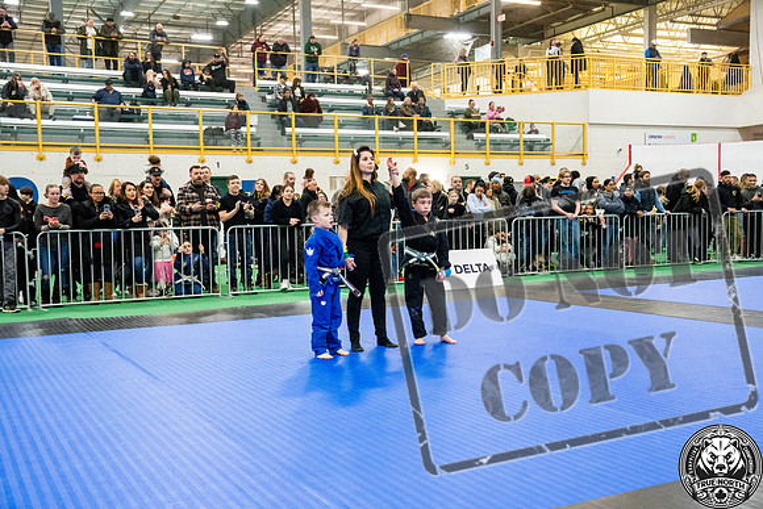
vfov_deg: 34.2
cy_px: 254
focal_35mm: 39
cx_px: 382
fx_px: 827
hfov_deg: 49.5
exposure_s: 1/400
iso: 6400
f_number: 4.5
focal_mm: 39
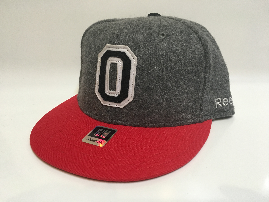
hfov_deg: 61.7
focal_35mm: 29
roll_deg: +2.2
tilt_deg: -25.2
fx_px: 225
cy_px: 101
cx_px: 134
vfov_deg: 48.2
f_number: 2.2
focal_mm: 4.15
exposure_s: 1/33
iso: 160
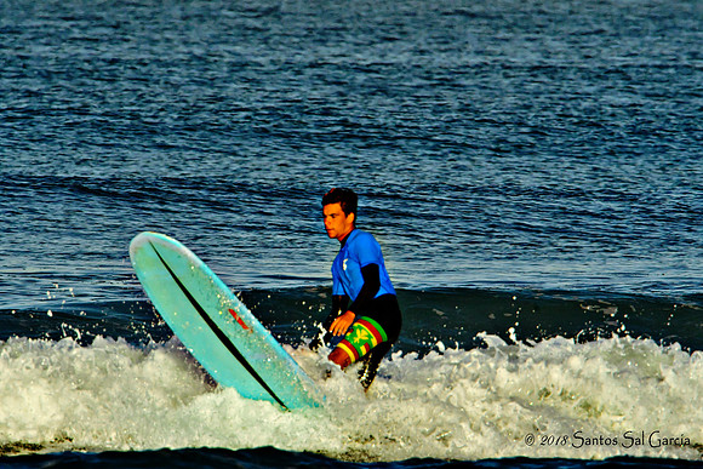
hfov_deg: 1.7
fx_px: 23438
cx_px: 352
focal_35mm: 1200
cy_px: 234
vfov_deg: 1.1
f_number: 16
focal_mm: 800
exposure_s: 1/1000
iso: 400
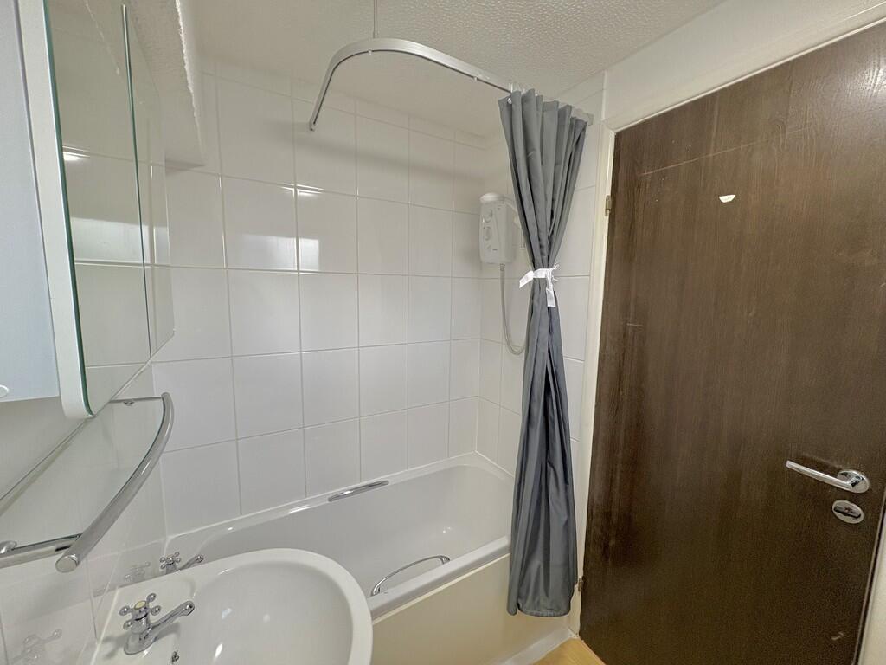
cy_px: 332
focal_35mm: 14
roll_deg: -0.5
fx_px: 358
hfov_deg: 102.1
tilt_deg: -6.9
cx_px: 443
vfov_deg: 85.7
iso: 200
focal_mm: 2.22
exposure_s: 1/100
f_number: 2.2
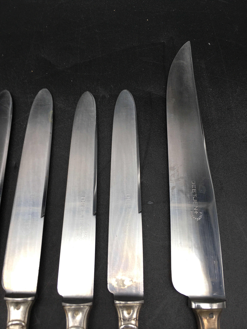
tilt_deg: -69.3
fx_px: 276
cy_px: 164
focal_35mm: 29
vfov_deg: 61.7
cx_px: 124
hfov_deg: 48.2
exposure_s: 1/100
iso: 25
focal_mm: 4.15
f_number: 2.2
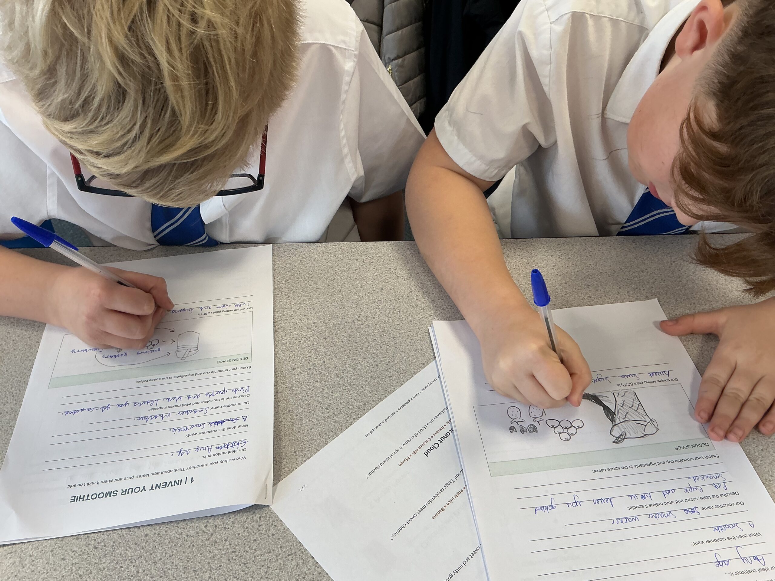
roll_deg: +3.5
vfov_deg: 48.2
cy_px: 290
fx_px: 649
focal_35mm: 29
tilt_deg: -44.5
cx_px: 388
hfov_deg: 61.7
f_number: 1.8
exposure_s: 1/60
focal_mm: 3
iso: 40
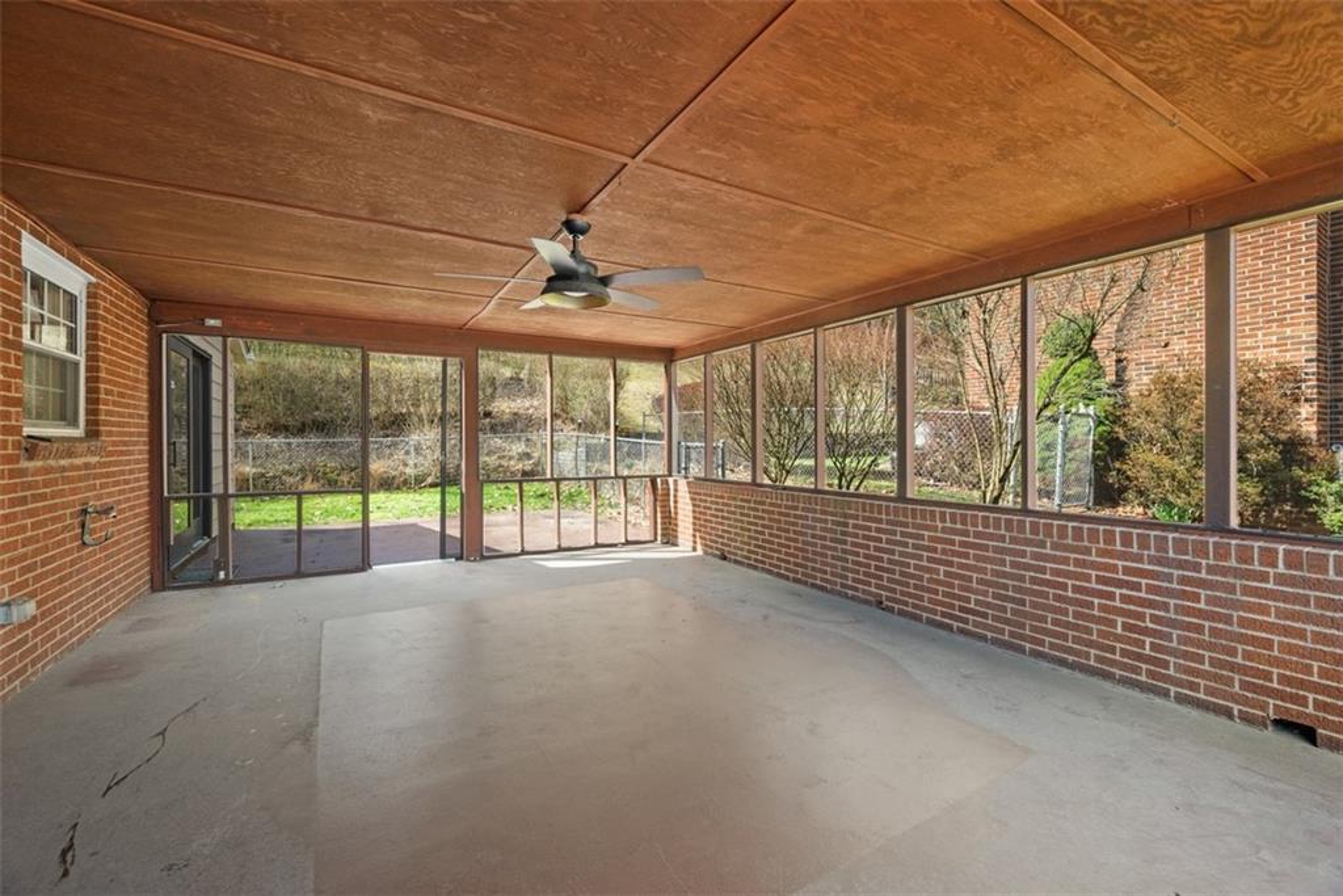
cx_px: 672
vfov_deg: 81.2
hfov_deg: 104.2
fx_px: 522
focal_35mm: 14
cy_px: 448
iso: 400
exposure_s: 1/13
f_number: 8
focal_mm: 14
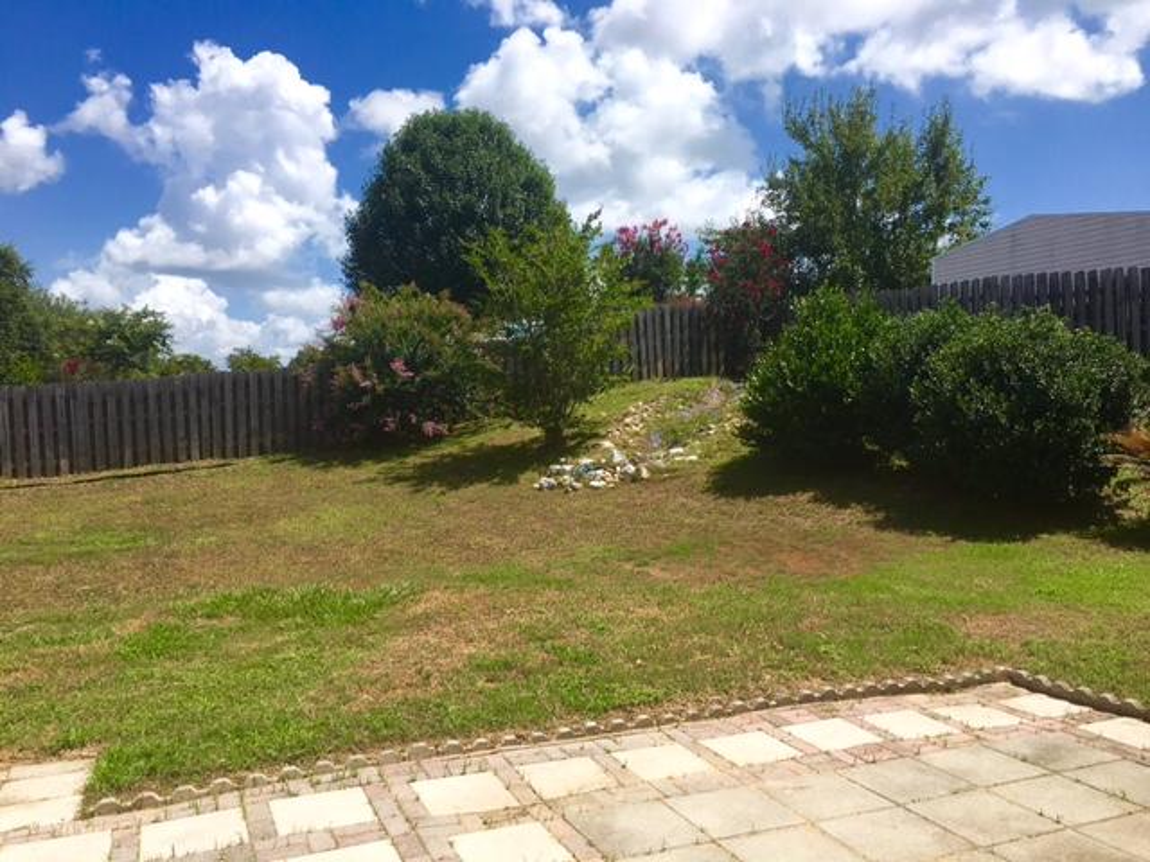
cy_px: 431
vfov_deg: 48.2
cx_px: 575
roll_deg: -0.5
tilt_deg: +0.7
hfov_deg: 61.7
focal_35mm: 29
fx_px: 963
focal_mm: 4.15
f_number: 2.2
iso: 25
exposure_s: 1/1748
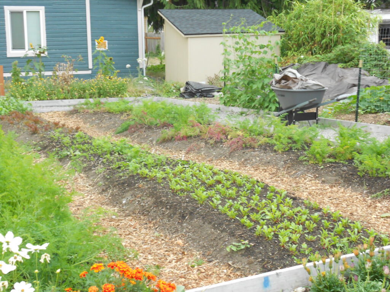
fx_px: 631
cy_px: 146
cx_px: 195
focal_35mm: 56
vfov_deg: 26.1
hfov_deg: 34.3
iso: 200
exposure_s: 1/60
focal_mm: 10
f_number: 4.9
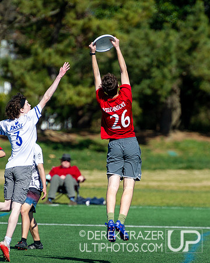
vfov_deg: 3.1
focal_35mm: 623
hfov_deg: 2.5
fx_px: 4838
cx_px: 133
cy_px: 147
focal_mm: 280
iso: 320
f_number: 4
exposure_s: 1/3200
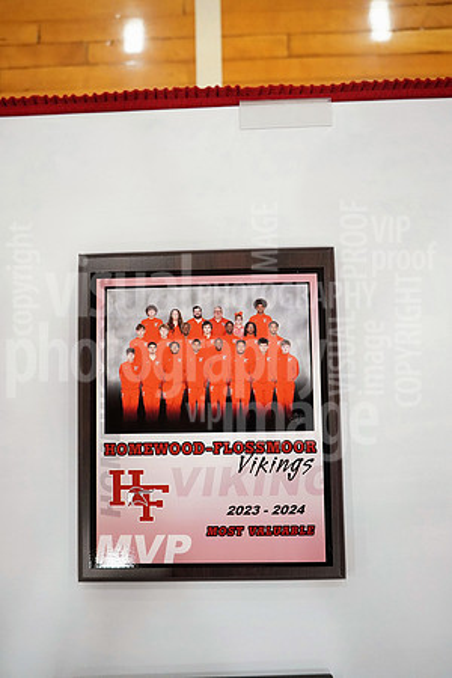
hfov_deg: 47.9
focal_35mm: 27
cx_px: 226
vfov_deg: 67.4
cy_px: 339
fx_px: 508
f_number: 4.5
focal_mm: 18
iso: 3200
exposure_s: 1/200
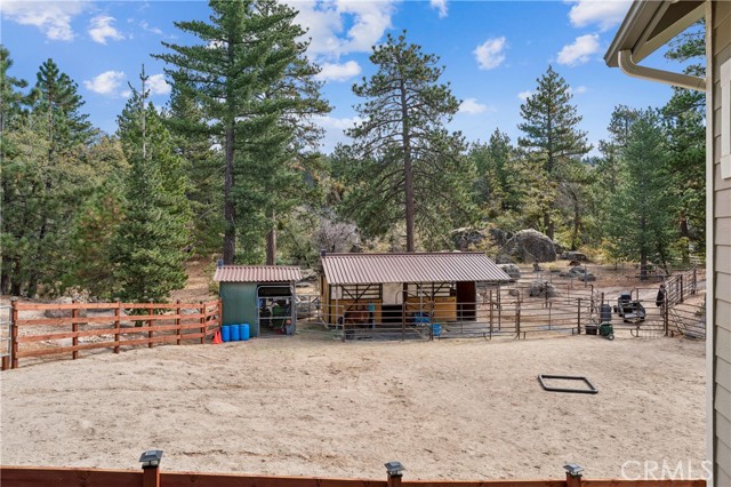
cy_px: 244
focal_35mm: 22
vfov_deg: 56.1
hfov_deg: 77.4
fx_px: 457
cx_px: 366
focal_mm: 22.5
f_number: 13
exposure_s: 1/30
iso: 100
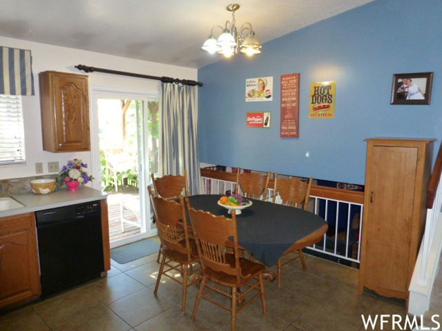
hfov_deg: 71.6
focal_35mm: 24
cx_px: 221
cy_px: 166
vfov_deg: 56.8
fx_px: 306
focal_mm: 4.3
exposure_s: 1/60
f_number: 3.3
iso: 400
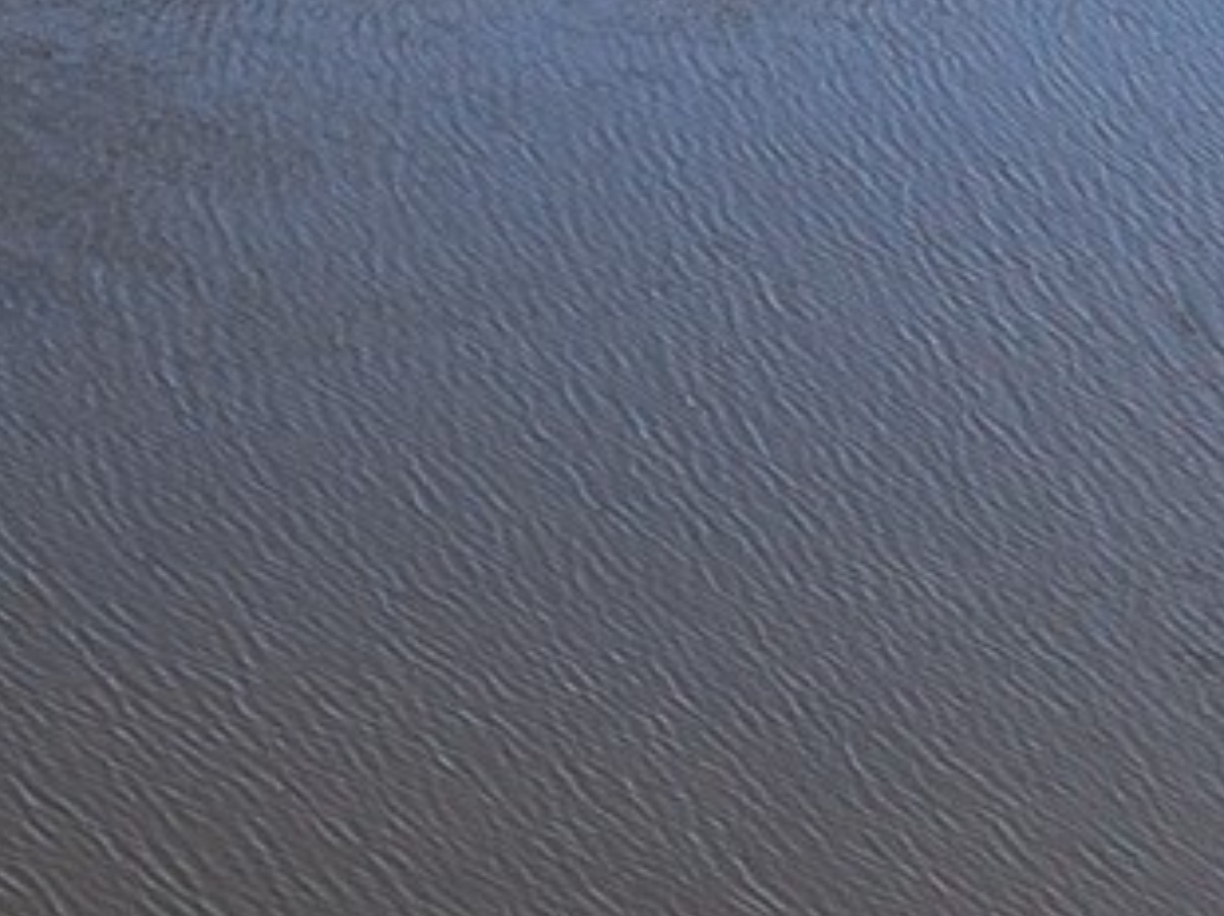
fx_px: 4381
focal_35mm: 124
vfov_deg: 11.7
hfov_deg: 12.3
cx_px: -1793
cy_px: -103
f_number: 1.8
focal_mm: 8.67
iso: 240
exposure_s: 1/3000
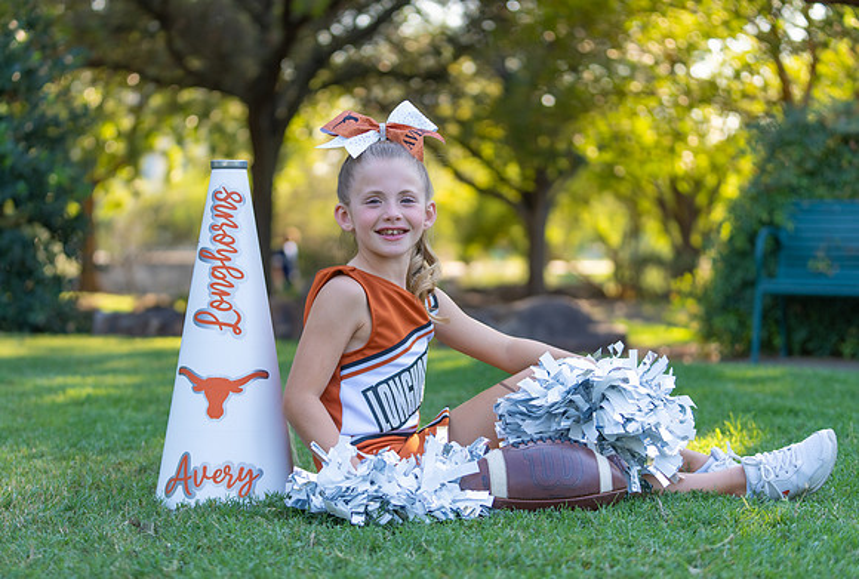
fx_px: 1887
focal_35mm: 79
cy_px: 313
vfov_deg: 17.4
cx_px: 389
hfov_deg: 25.6
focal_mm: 70
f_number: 2.8
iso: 200
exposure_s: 1/320
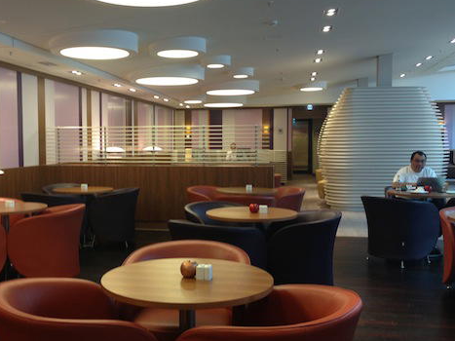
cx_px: 183
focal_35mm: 41
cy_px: 166
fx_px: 539
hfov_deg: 45.5
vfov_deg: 35.1
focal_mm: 4.13
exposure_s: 1/20
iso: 50
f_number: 2.4
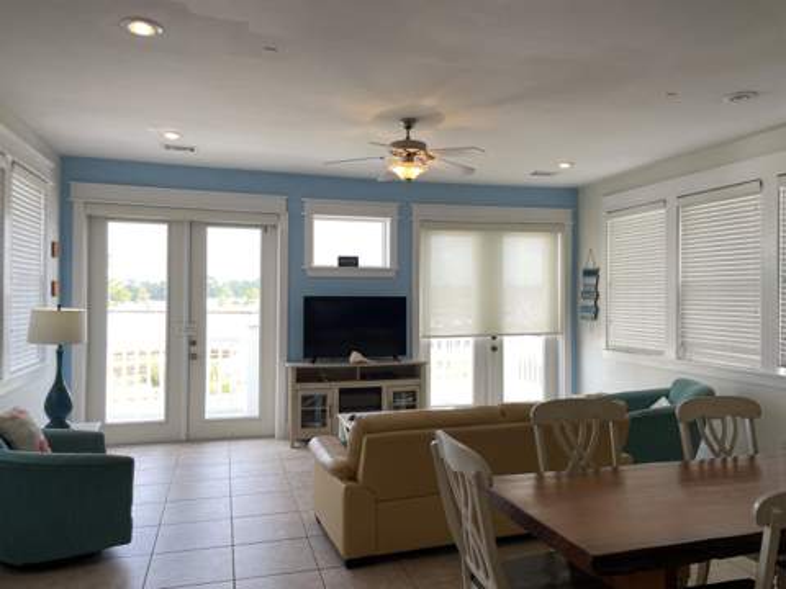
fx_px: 590
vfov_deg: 53.1
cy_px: 294
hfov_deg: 67.3
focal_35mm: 26
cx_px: 393
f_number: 1.6
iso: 32
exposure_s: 1/252
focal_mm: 4.2
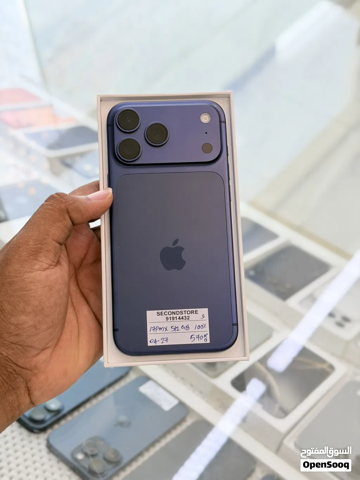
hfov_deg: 30.3
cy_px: 240
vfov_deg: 39.7
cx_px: 180
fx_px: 665
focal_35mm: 48
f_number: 1.78
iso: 64
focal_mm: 6.76
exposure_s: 1/712
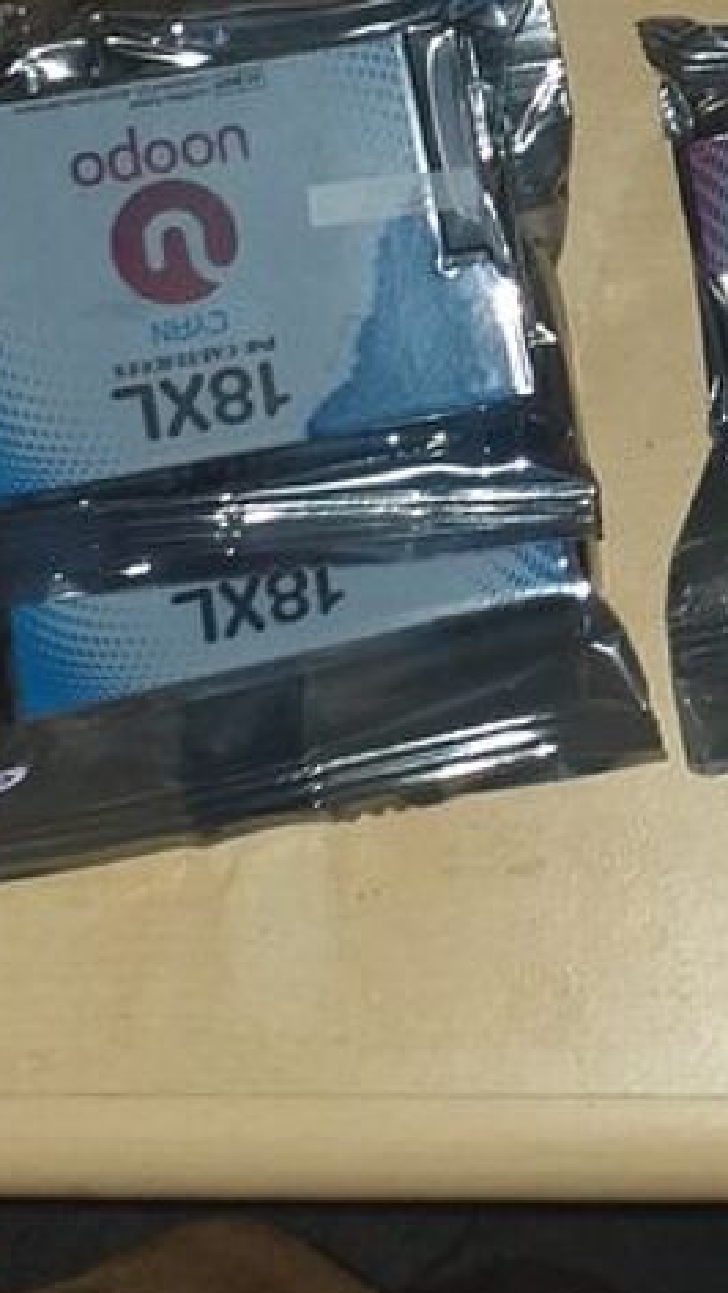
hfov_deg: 14.5
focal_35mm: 80
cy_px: 158
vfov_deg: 25.8
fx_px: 2741
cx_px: 941
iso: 64
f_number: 1.9
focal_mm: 3.6
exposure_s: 1/100
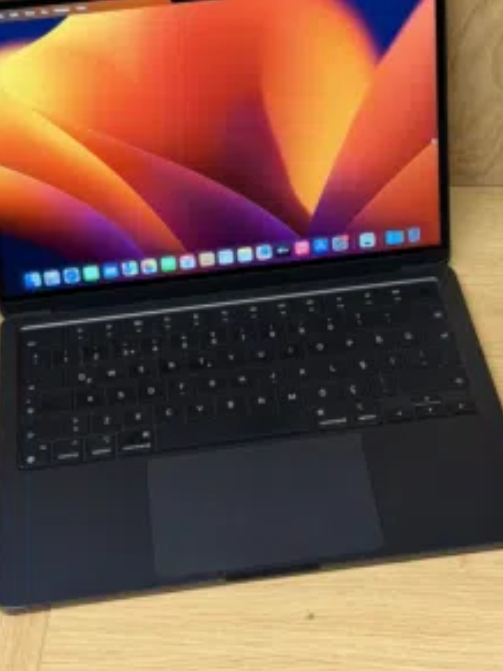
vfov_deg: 29.2
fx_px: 1280
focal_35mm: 66
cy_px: 221
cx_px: 231
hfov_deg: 22.2
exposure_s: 1/50
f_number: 1.78
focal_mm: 6.76
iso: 125
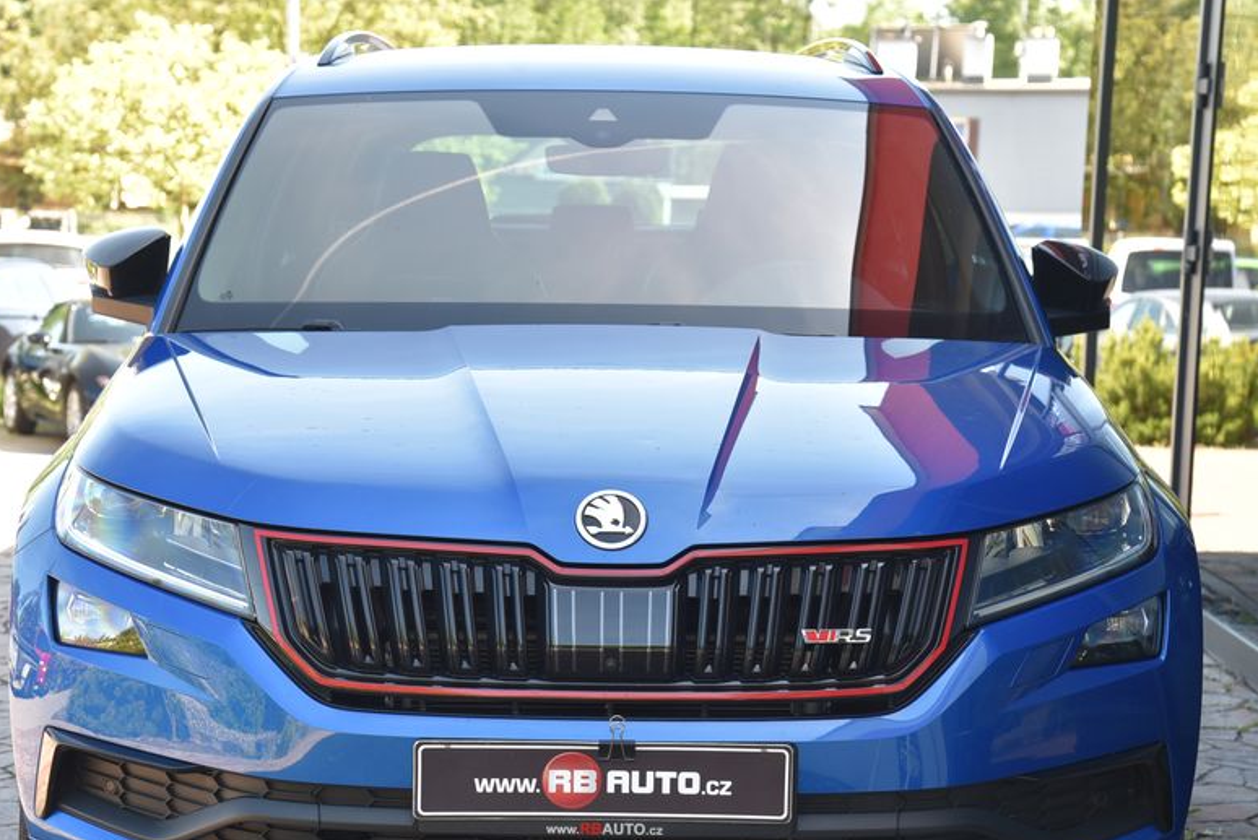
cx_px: 582
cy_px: 554
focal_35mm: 86
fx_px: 3007
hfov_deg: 23.6
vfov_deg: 15.9
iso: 500
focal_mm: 65
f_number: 5.6
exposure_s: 1/125
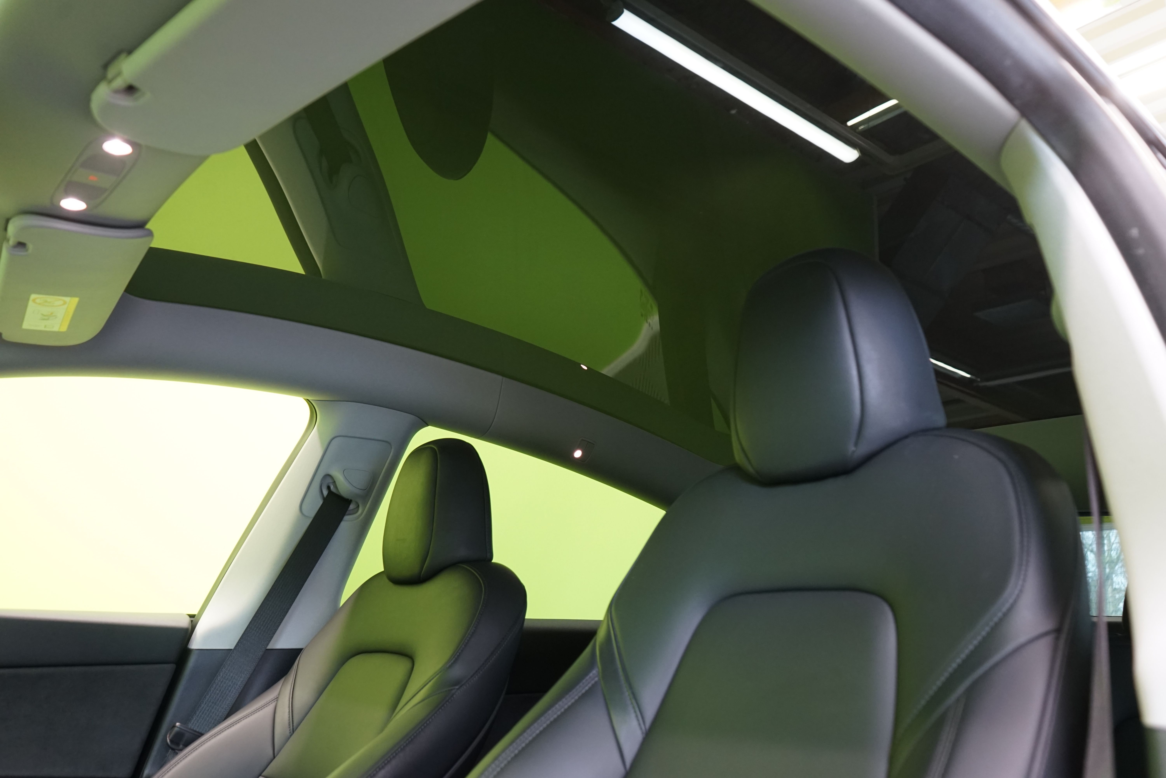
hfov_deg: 63.7
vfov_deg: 45.0
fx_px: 939
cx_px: 583
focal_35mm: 29
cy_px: 389
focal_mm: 29
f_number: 5
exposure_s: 1/20
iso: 1600
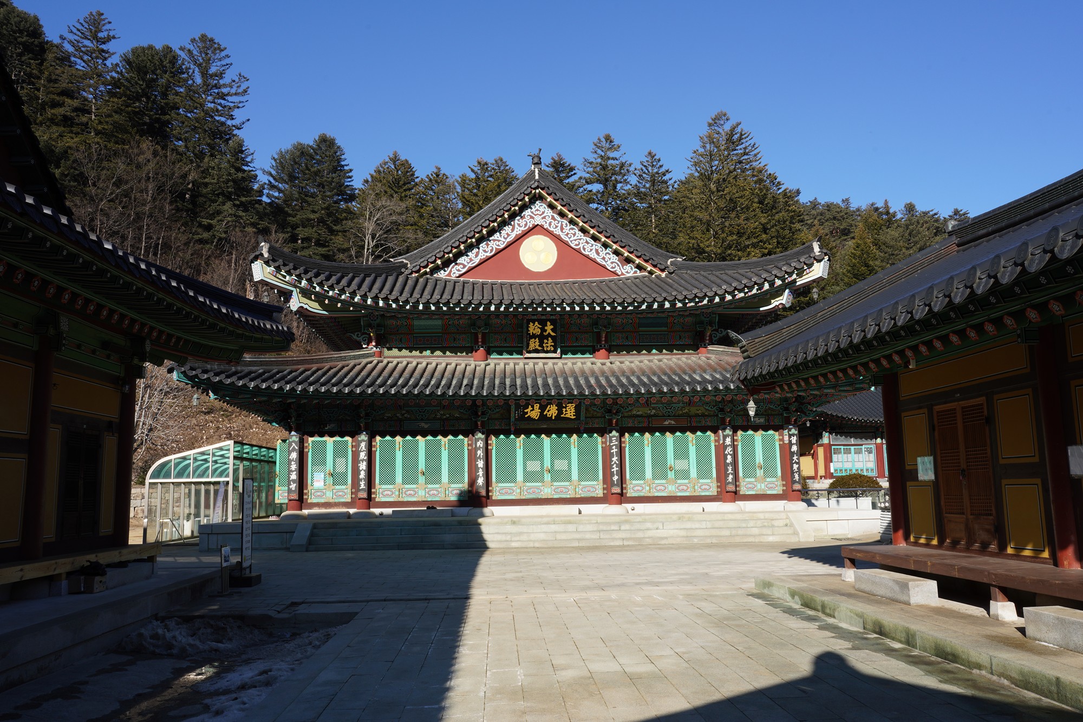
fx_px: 842
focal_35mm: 28
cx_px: 542
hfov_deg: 65.5
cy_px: 361
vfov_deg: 46.4
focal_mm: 28
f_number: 18
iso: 200
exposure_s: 1/100
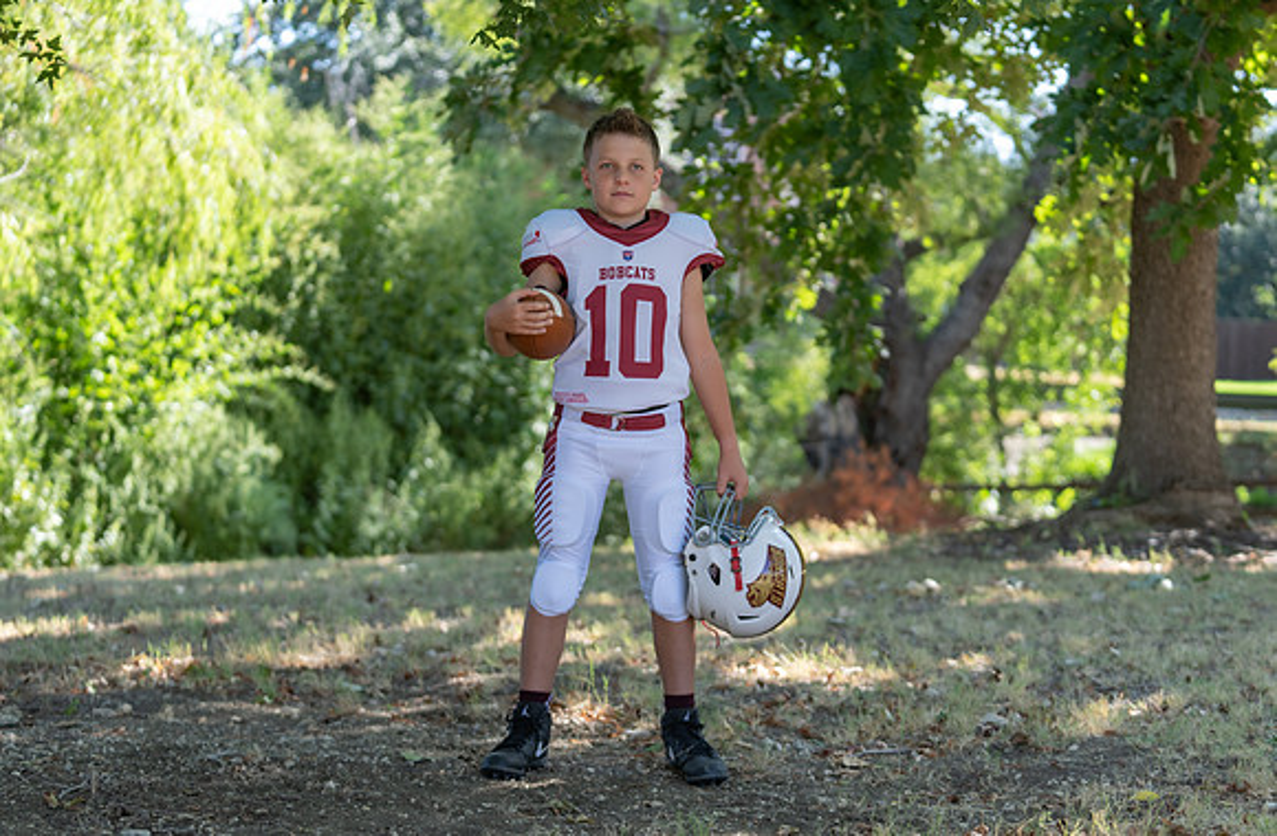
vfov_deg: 17.1
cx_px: 649
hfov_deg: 25.9
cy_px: 402
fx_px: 2779
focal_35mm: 79
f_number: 2.8
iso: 160
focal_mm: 70
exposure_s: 1/320
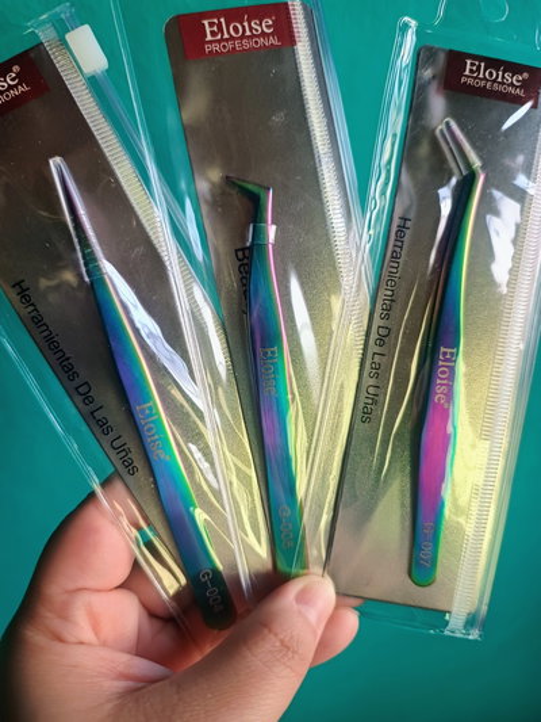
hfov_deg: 56.8
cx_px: 270
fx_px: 500
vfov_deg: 71.6
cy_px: 361
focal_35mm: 24
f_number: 1.4
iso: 208
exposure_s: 1/100
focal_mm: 5.89
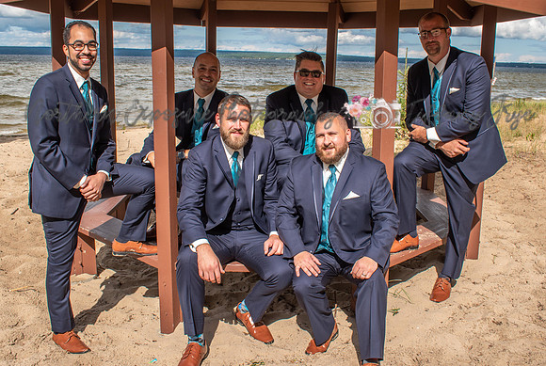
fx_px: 586
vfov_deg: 34.7
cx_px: 275
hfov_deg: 50.0
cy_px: 171
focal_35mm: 39
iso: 100
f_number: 10
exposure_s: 1/200
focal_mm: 24
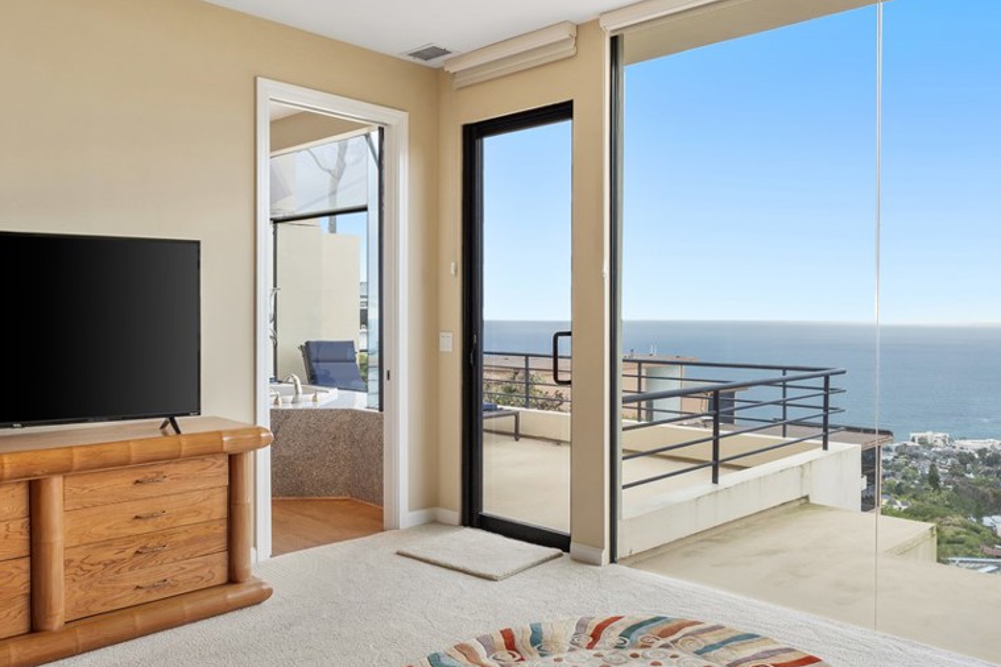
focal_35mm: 28
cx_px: 599
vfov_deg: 47.1
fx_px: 766
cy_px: 322
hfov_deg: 65.7
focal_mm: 20.4
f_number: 9
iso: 200
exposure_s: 1/10
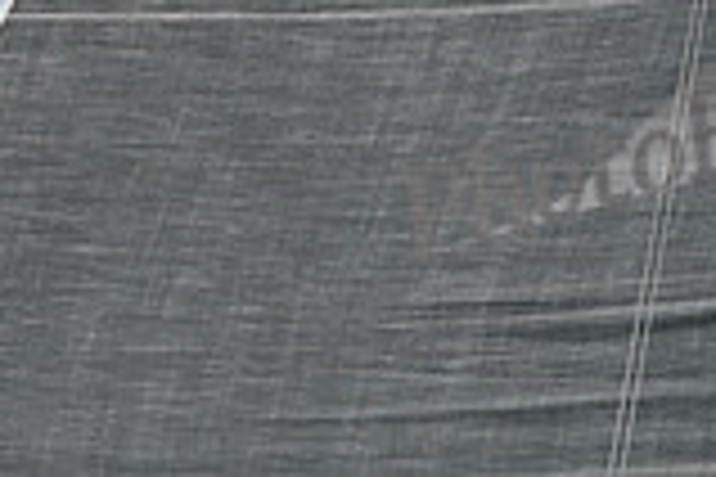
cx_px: 171
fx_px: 7100
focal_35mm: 357
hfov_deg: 5.8
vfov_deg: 3.8
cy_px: 853
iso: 320
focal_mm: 98
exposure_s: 1/1000
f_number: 10
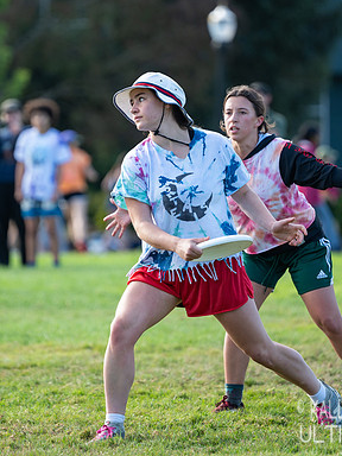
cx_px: 153
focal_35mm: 339
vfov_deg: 5.8
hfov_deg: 4.4
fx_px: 4466
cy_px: 174
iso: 320
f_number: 2.8
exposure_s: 1/1600
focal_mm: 175
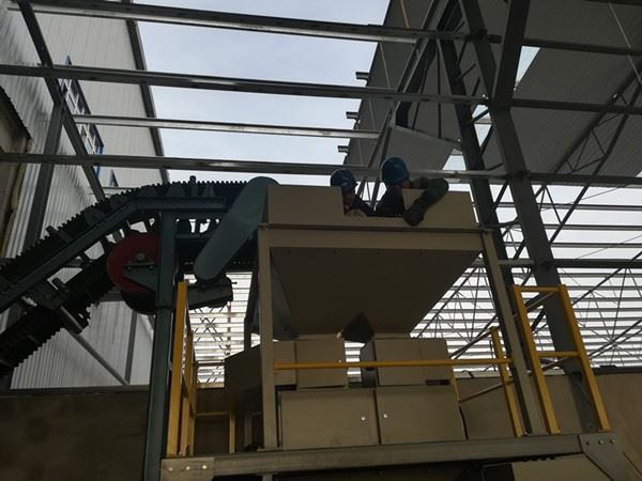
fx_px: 482
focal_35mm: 26
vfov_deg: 53.1
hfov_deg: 67.3
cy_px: 240
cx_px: 321
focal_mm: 3.83
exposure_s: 1/149
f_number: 2.2
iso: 50
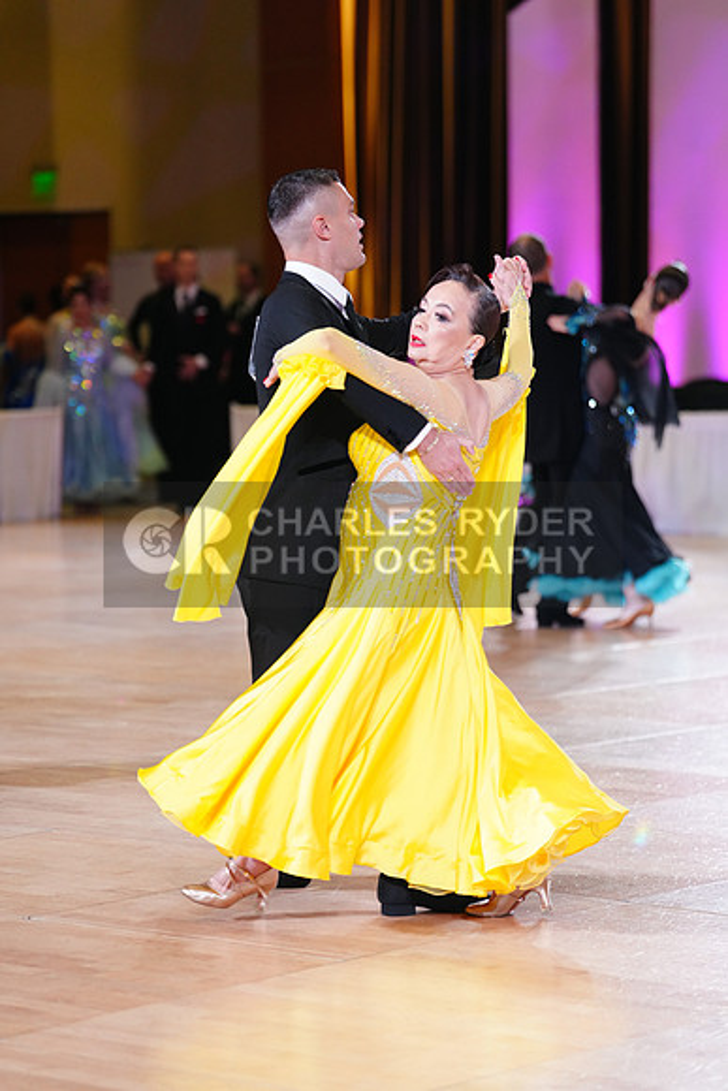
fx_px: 3577
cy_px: 546
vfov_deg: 17.3
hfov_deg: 11.6
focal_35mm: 118
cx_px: 364
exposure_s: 1/400
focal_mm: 118
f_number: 2.8
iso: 2000
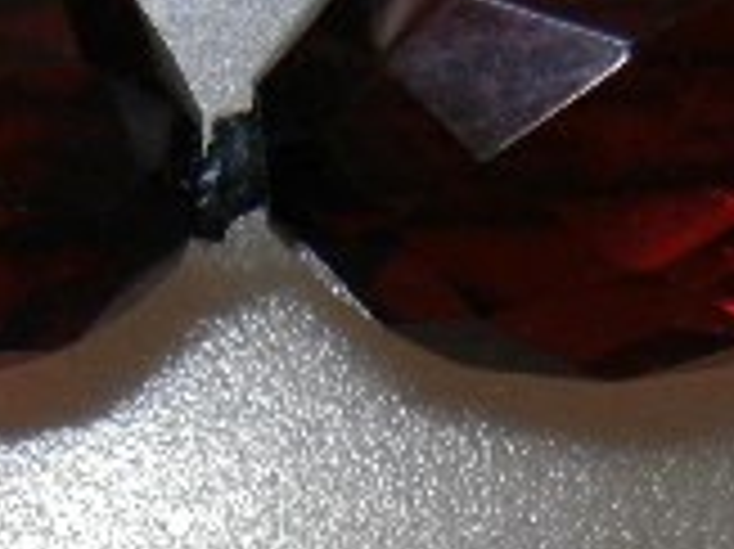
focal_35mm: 153
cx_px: 351
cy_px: 932
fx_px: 3242
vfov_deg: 9.3
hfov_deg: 12.9
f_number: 7.4
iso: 437
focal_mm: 7.1
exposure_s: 1/30
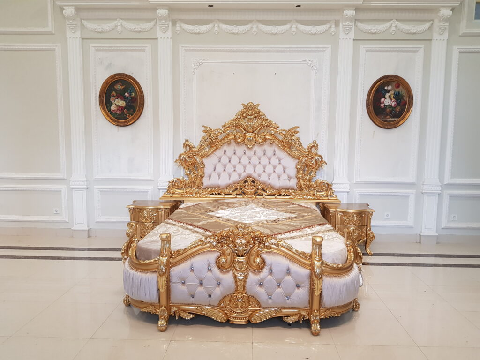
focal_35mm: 26
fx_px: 361
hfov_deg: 67.3
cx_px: 240
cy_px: 180
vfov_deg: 53.1
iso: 100
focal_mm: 4.3
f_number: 1.7
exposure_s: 1/50
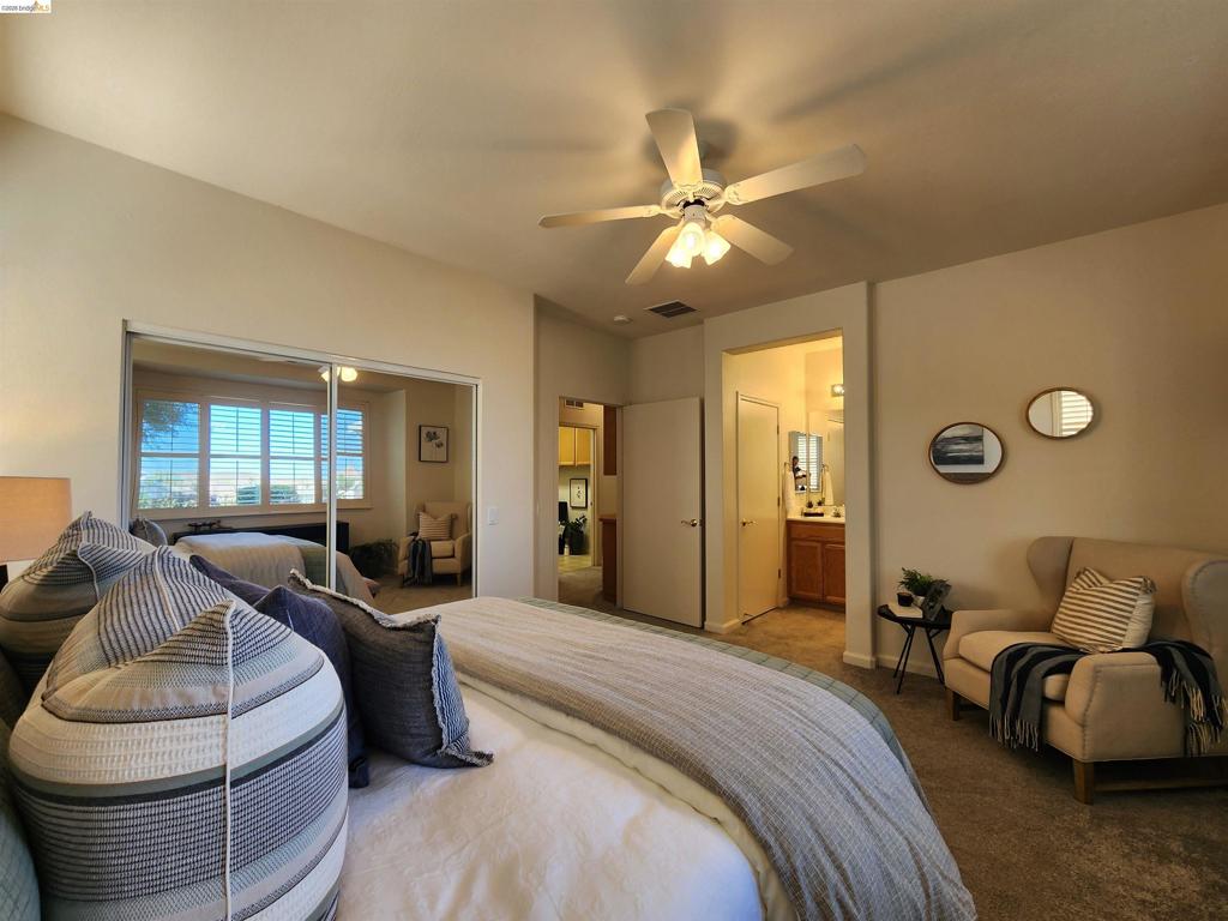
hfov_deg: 106.2
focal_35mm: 13
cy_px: 460
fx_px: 461
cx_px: 614
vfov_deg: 89.9
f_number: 2.2
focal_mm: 2.2
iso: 50
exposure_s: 1/60
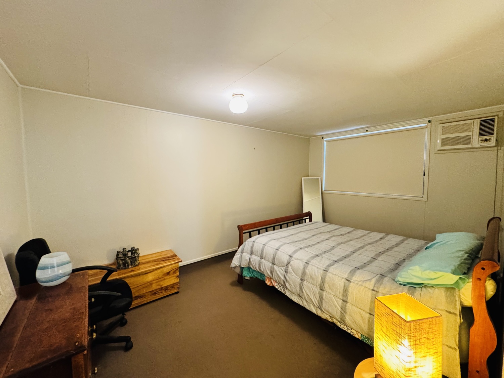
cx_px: 252
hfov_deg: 102.1
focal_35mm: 14
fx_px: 204
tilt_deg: -4.1
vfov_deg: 85.7
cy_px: 189
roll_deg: +0.8
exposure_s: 1/50
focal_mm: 2.22
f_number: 2.2
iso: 640
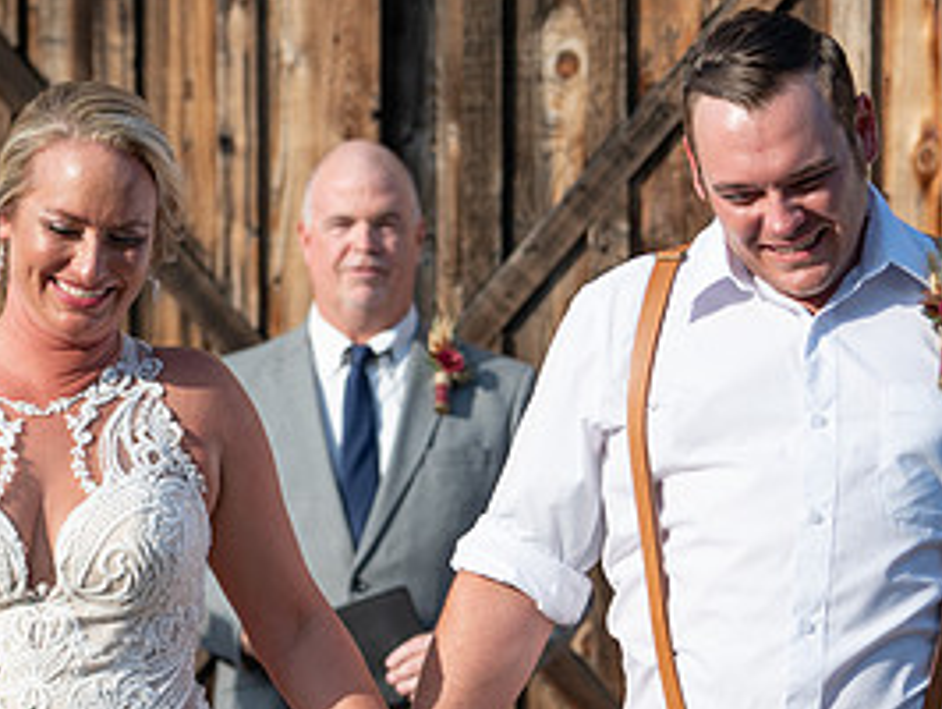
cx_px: 335
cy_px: 478
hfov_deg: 9.5
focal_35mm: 208
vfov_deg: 7.2
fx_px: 5665
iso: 100
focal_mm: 90
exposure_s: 1/800
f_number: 4
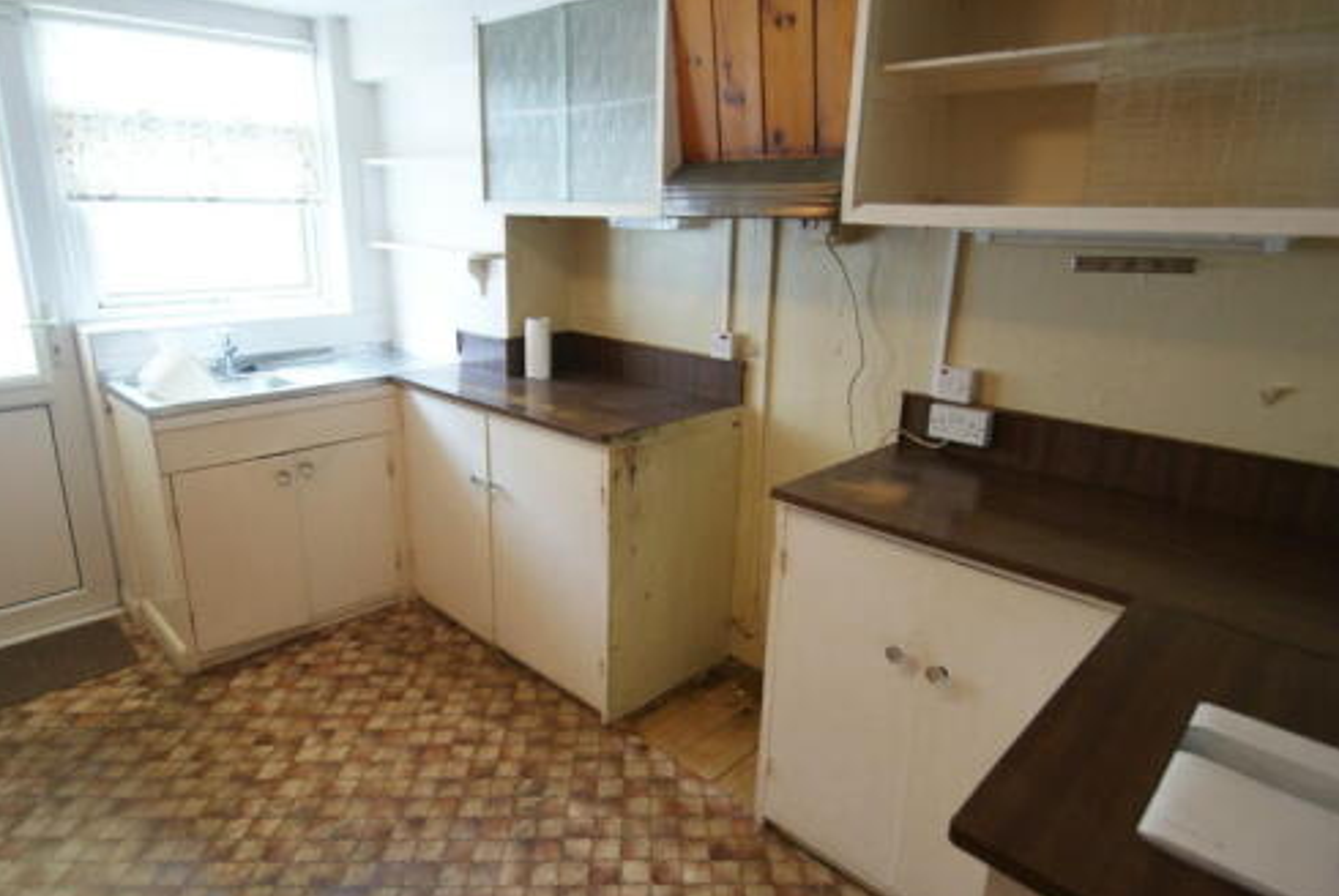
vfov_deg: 62.1
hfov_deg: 83.9
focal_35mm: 20
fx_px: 745
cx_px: 663
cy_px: 433
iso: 400
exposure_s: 1/25
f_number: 3.5
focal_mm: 10
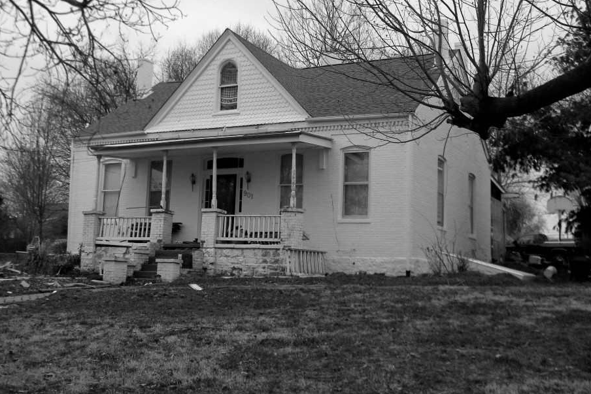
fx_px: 706
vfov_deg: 31.2
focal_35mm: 43
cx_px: 296
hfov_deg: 45.4
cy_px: 174
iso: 80
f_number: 3.8
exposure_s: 1/235
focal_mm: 7.3
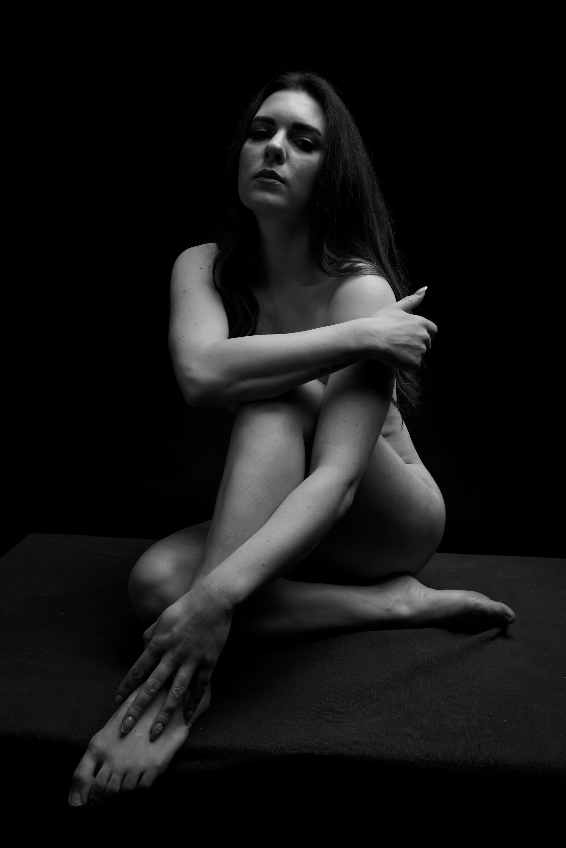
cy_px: 424
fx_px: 825
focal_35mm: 35
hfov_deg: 37.9
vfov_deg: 54.4
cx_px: 283
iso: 200
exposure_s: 1/125
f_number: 11
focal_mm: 23
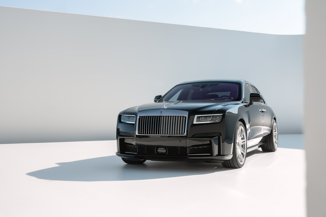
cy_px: 108
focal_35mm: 50
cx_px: 163
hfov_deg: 39.6
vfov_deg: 27.0
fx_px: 453
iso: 100
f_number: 5.6
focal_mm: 50
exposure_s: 1/125
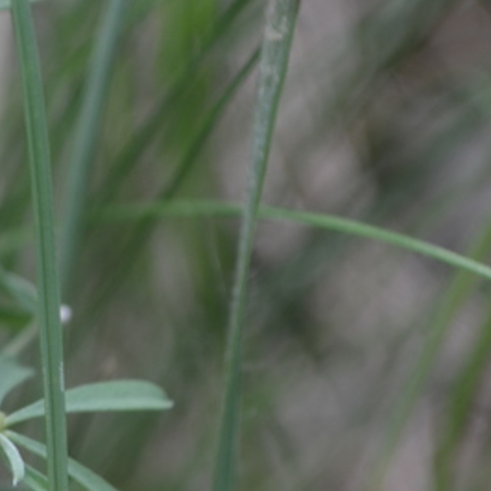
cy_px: 421
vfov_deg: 6.9
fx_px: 4085
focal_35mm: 255
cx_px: -389
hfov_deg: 6.7
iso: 200
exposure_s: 1/60
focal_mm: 55
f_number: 8
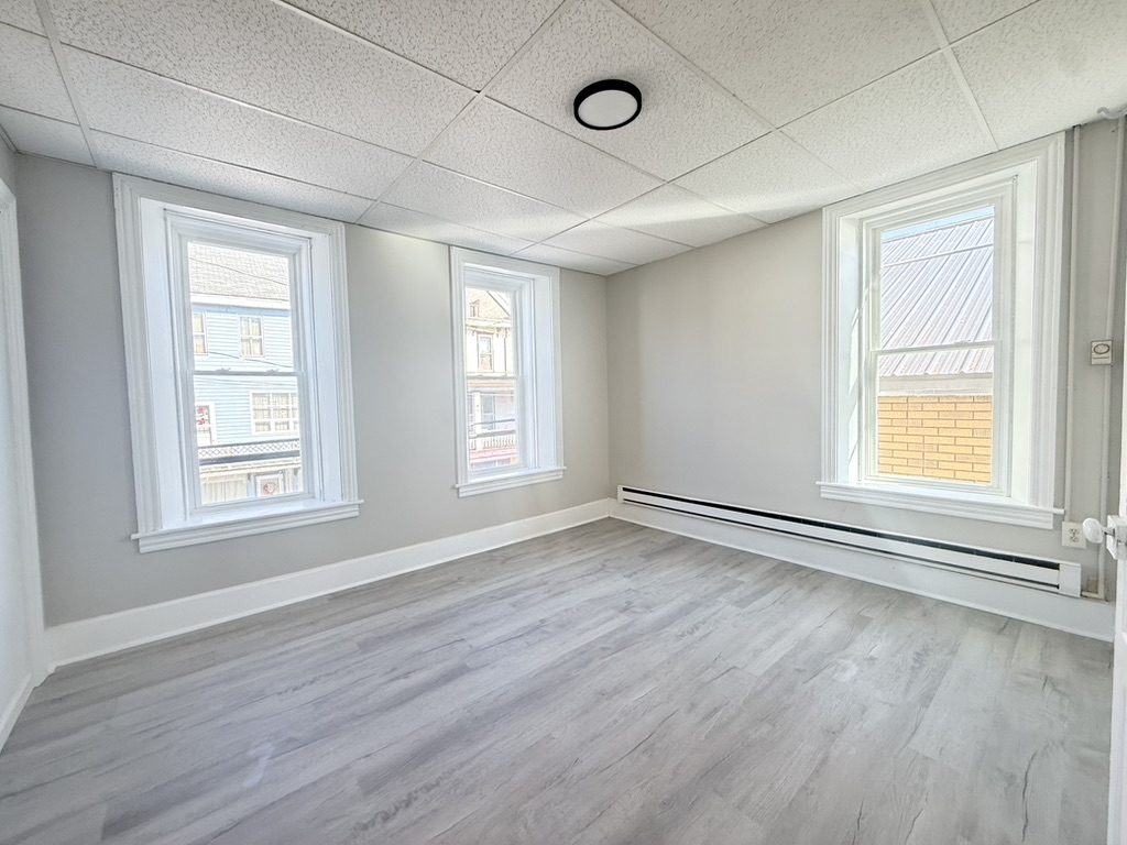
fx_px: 456
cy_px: 422
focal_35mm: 14
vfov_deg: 85.7
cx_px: 564
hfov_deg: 102.1
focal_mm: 2.22
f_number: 2.2
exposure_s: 1/99
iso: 160
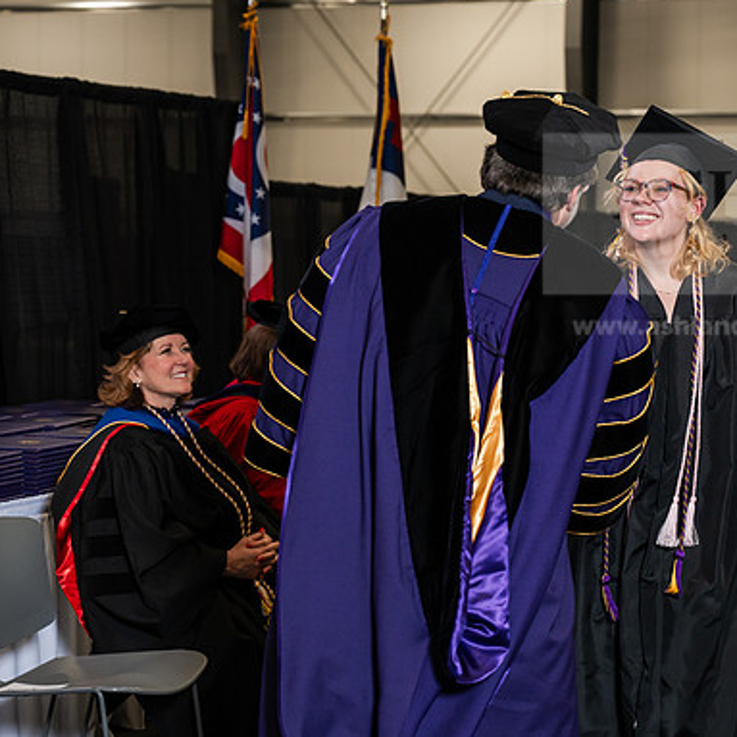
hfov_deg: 20.3
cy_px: 367
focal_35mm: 85
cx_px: 485
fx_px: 2047
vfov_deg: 20.4
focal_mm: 66
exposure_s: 1/200
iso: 1250
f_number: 4.5
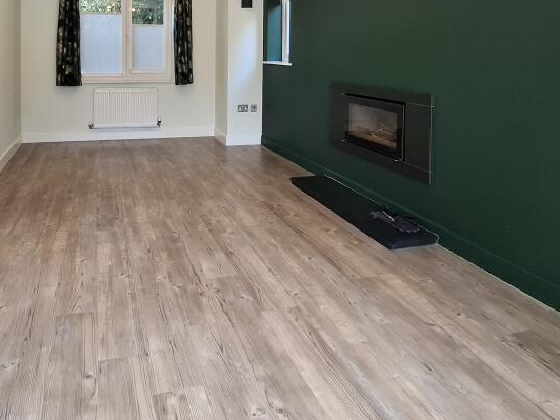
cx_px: 199
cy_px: 62
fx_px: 404
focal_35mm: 25
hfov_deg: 67.9
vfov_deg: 50.2
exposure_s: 1/100
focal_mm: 1.74
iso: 40
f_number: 2.2
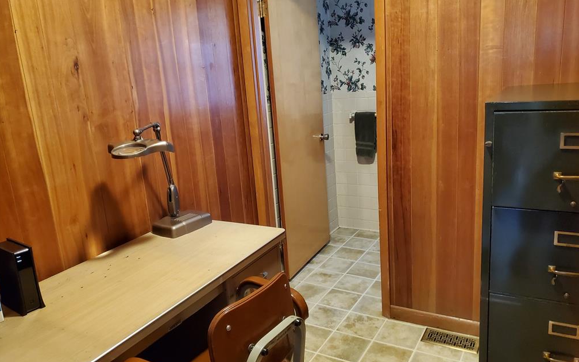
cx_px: 291
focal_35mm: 28
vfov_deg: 44.5
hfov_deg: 66.5
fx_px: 442
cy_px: 174
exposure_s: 1/30
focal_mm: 4.3
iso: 500
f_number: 1.5
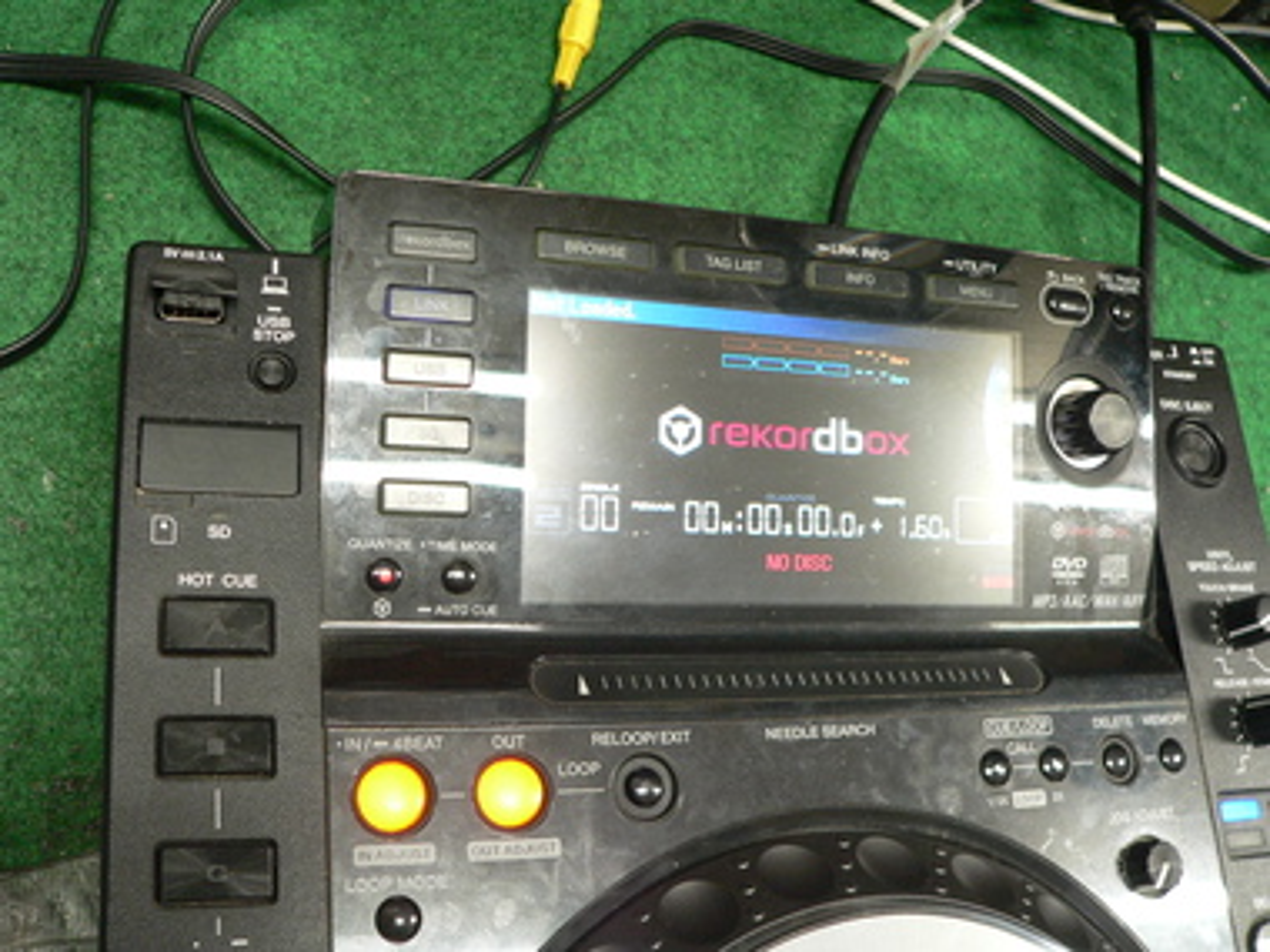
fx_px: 1321
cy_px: 476
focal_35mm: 36
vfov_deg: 39.7
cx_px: 635
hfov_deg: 51.4
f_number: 2.8
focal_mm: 6
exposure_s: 1/13
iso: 200
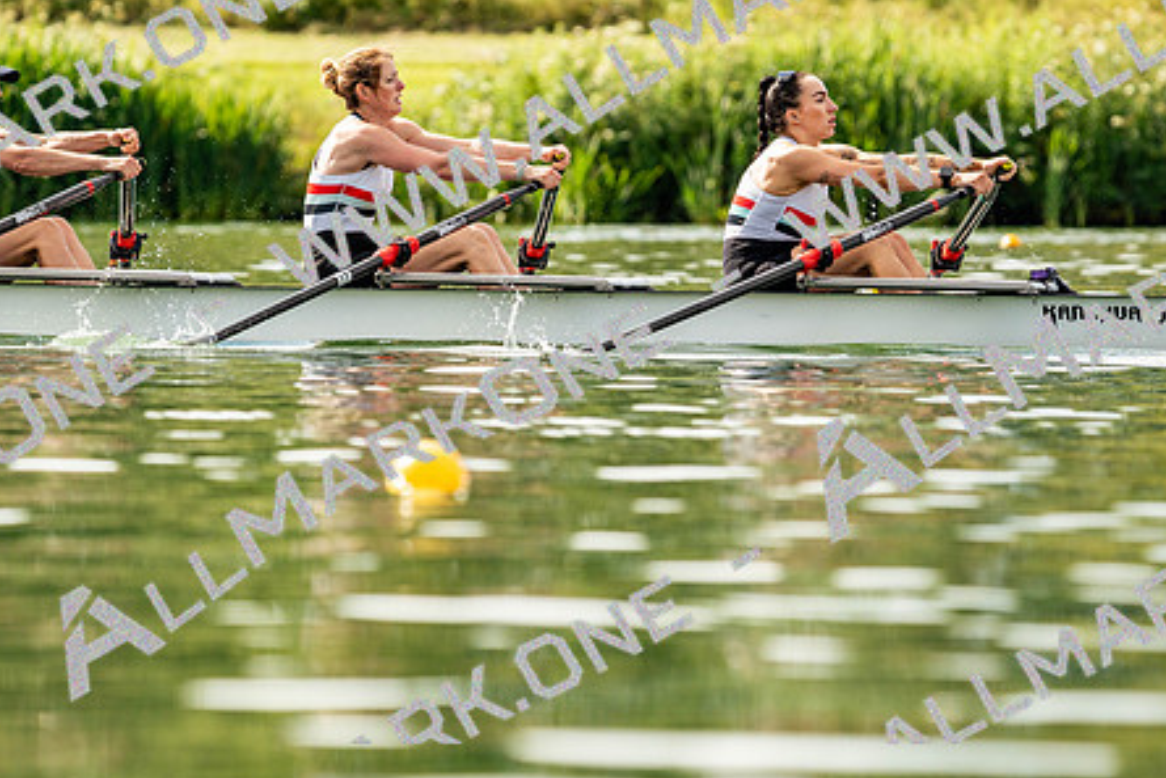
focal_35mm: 488
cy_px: 295
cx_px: 592
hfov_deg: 4.2
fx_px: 15810
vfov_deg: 2.8
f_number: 6.3
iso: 500
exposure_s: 1/2000
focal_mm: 374
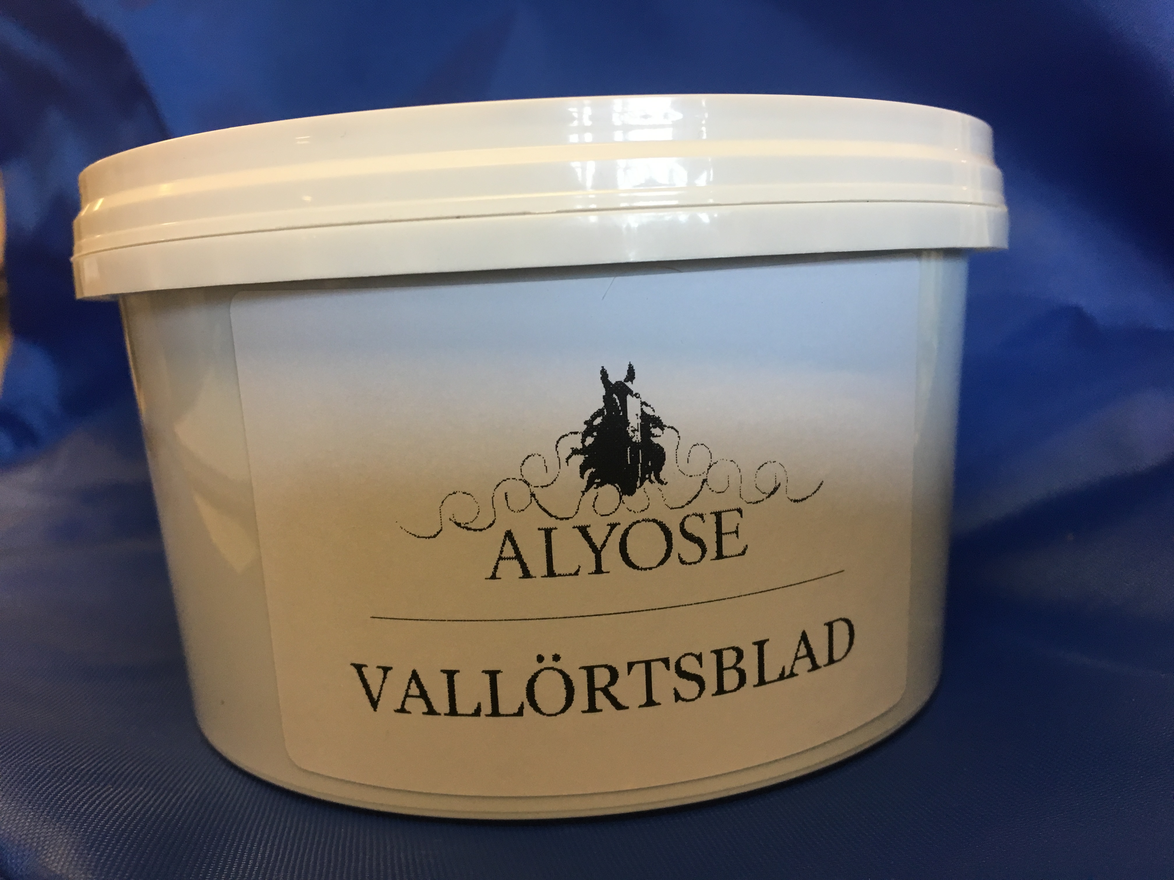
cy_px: 440
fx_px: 984
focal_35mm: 29
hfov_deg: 61.7
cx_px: 587
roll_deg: +2.8
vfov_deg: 48.2
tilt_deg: -8.4
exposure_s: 1/33
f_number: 2.2
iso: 64
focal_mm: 4.15
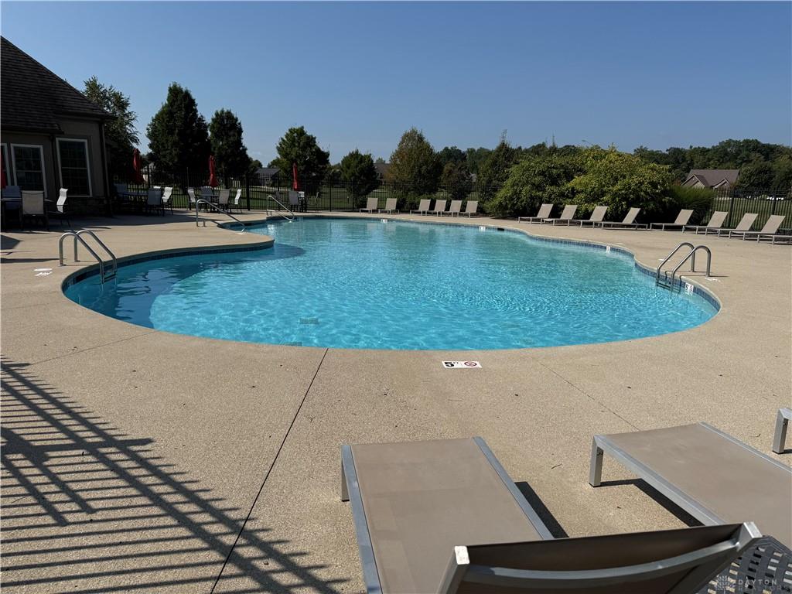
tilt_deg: -13.1
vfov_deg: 56.8
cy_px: 297
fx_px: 549
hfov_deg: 71.6
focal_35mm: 24
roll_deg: -1.9
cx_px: 396
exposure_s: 1/9091
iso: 80
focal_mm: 6.76
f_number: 1.78
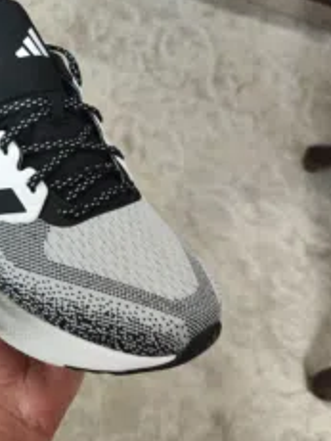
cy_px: 173
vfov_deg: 46.4
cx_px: 50
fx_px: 509
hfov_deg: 34.5
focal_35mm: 40
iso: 1400
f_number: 1.69
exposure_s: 1/64.2
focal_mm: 7.01
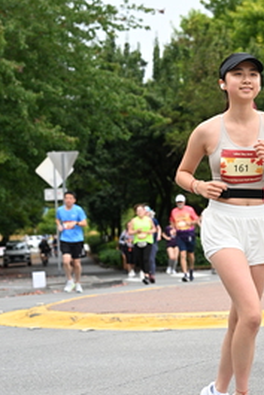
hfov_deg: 10.0
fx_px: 1505
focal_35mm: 137
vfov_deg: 14.9
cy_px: 152
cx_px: 247
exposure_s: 1/800
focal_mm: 66
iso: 1600
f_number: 4
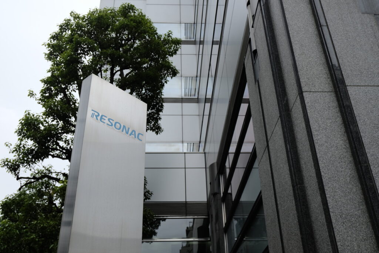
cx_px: 190
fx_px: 390
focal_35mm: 37
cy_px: 126
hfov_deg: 51.9
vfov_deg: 36.0
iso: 400
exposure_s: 1/600
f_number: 4.4
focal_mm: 24.9
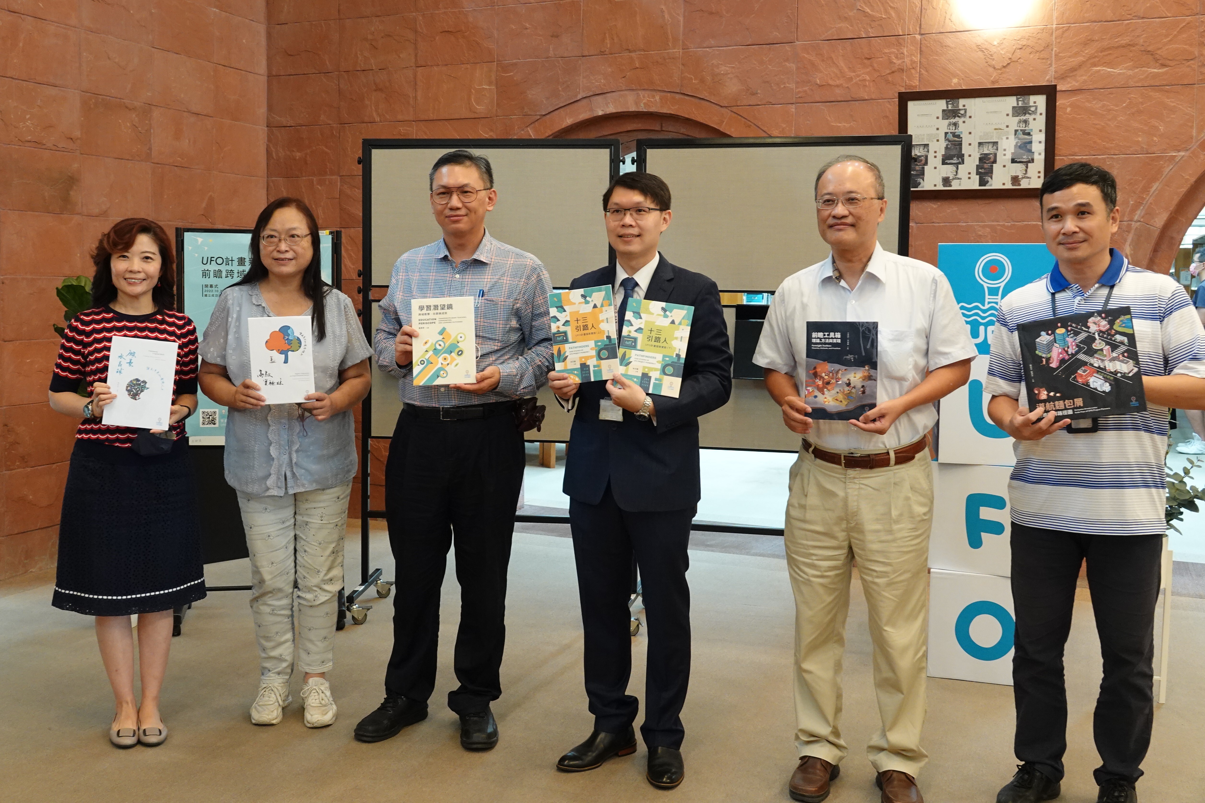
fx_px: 1104
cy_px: 402
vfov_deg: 40.0
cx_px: 602
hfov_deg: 57.2
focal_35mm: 33
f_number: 2.8
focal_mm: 12.04
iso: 1000
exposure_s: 1/40
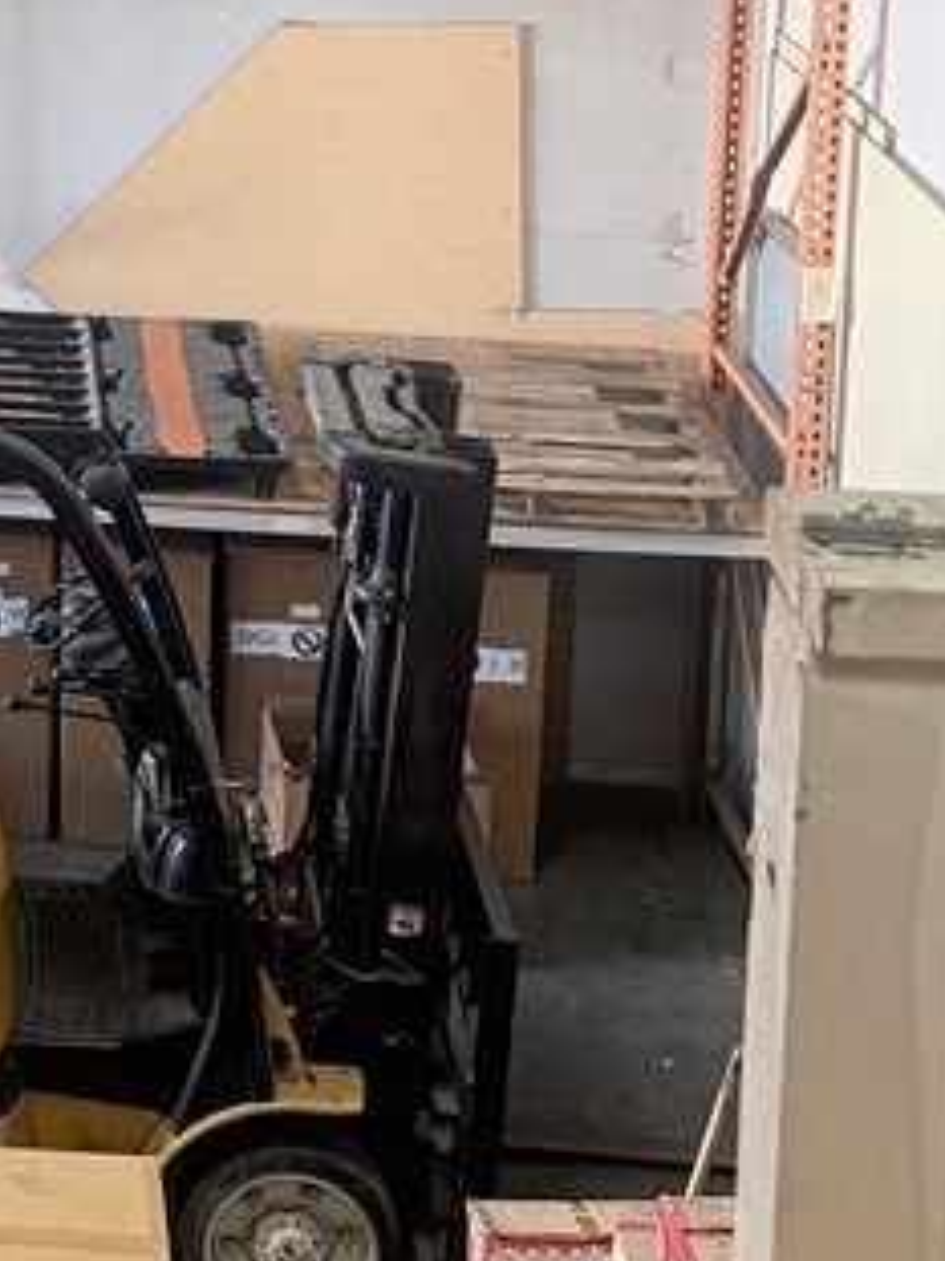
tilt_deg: -9.6
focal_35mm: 79
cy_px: -85
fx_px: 2878
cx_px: -333
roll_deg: +0.3
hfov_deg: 17.3
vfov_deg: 23.4
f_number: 1.78
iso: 200
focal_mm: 6.76
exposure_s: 1/201
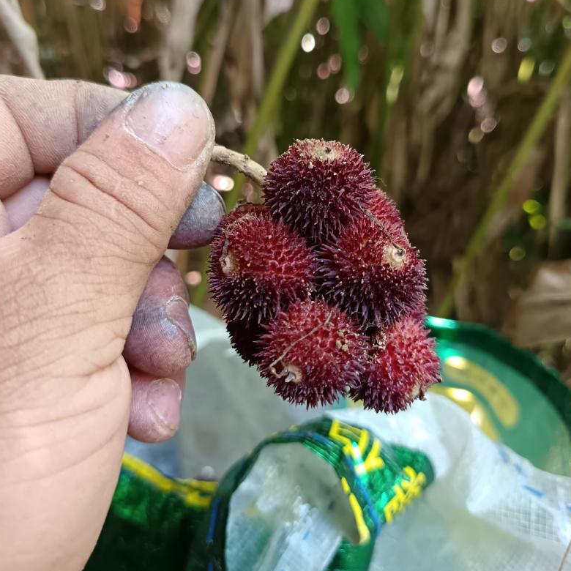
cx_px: 288
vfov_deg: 55.5
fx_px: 541
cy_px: 252
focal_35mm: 29
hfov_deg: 55.6
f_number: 1.75
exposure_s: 1/50
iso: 758
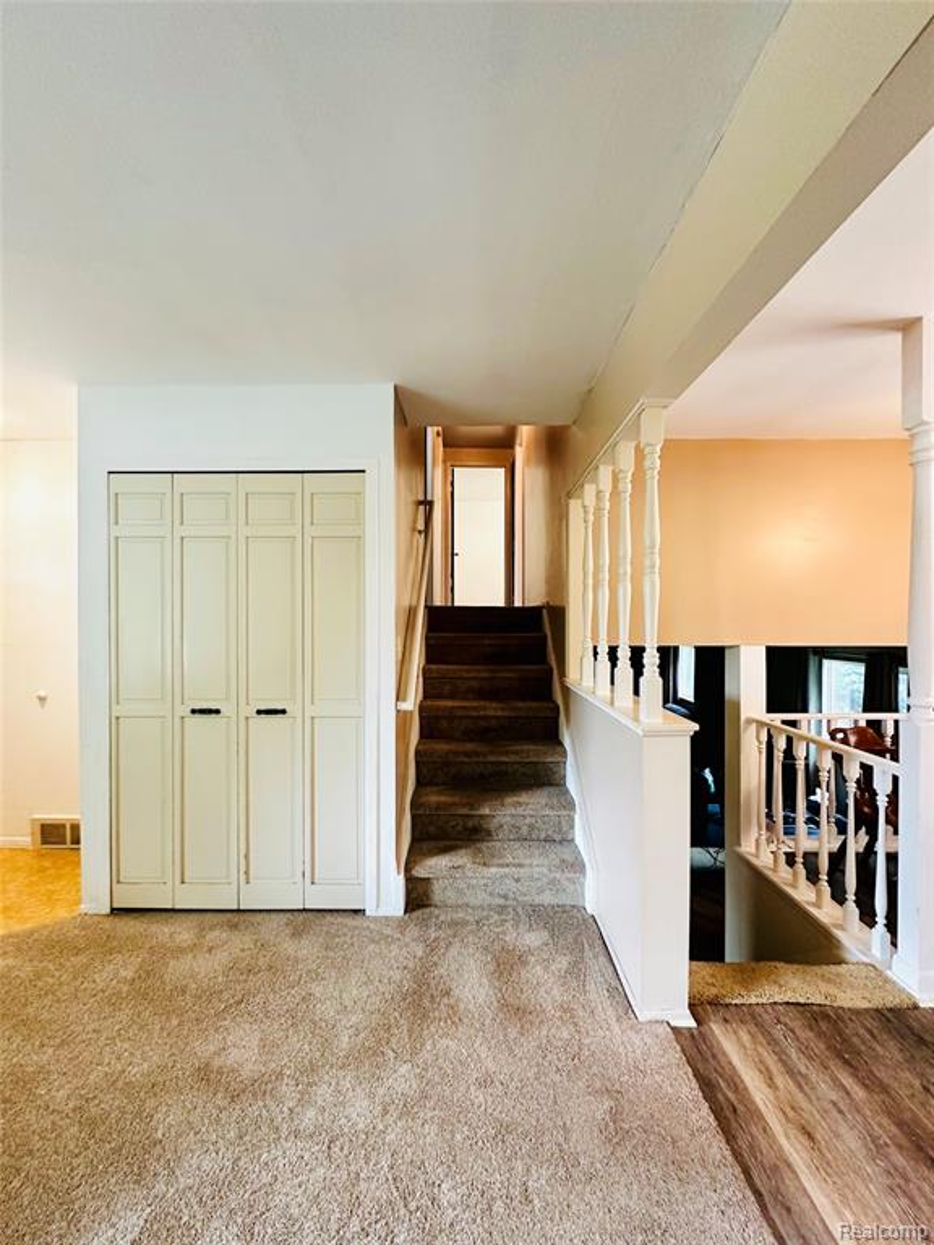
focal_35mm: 14
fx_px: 504
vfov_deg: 102.1
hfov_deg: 85.7
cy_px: 622
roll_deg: -0.8
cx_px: 467
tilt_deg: +0.6
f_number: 2.2
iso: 320
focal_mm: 2.22
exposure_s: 1/60
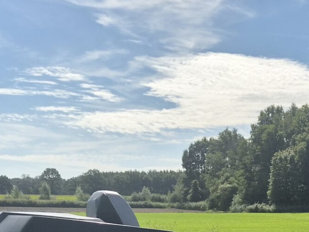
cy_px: 343
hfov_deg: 21.3
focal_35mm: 89
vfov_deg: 15.4
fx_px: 794
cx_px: 309
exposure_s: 1/7696
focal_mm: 5.4
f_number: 1.8
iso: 64
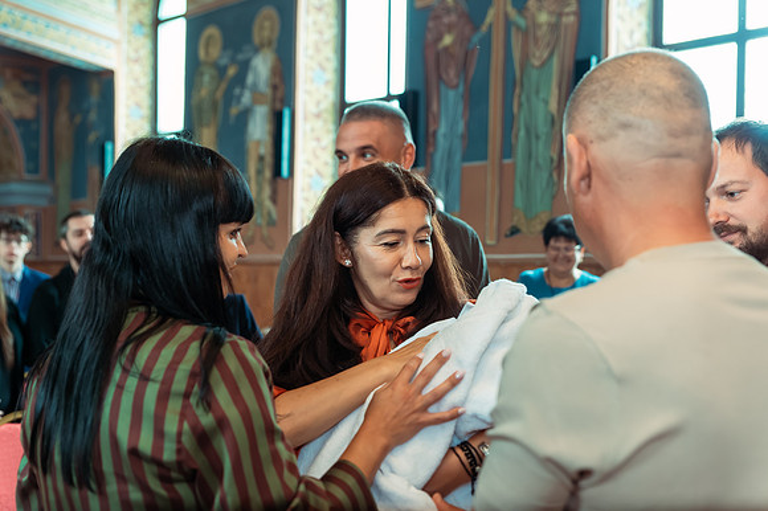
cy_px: 256
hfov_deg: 41.1
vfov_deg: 28.0
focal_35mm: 48
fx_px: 1023
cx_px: 384
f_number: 3.5
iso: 2500
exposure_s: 1/250
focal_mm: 48
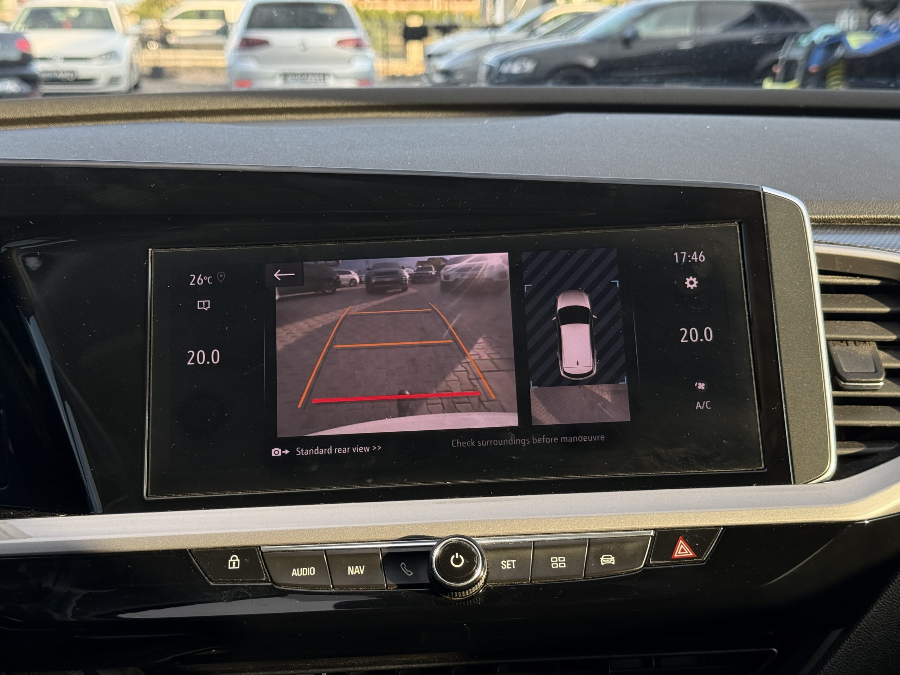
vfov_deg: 30.3
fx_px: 1248
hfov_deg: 39.7
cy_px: 338
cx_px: 450
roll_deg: +0.1
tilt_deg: -14.1
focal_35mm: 48
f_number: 1.78
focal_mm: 6.76
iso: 100
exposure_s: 1/381
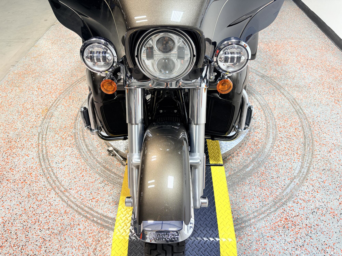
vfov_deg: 53.1
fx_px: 257
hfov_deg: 67.3
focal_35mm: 26
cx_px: 171
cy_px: 128
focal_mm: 5.96
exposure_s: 1/120
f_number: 1.6
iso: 80
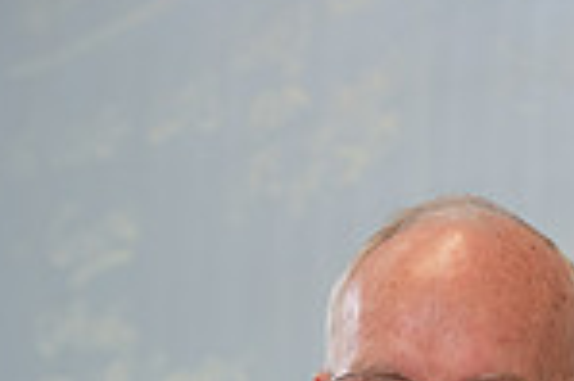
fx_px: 4348
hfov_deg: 7.5
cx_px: 720
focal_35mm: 273
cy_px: 656
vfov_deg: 5.0
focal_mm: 70
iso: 640
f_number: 3.5
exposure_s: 1/200
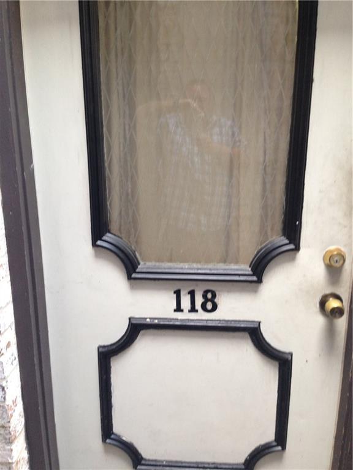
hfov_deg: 42.9
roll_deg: -0.4
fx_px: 449
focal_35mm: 33
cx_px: 176
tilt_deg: -14.4
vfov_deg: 55.4
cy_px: 235
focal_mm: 4.12
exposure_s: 1/20
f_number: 2.4
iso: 100
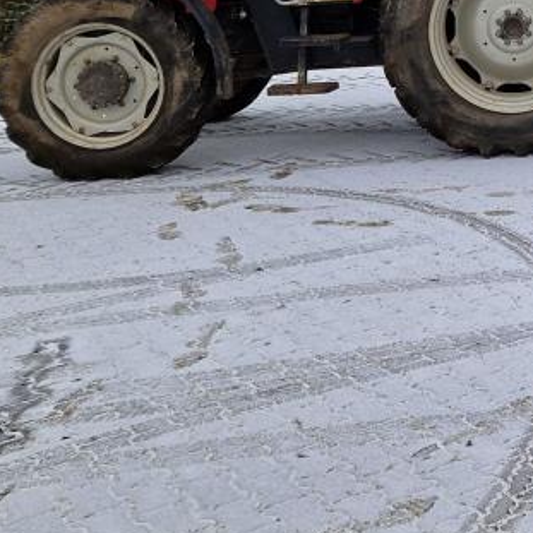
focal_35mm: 67
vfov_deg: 23.7
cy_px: -87
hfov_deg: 23.8
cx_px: 614
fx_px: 1167
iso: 50
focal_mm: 5.4
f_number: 1.8
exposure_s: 1/209
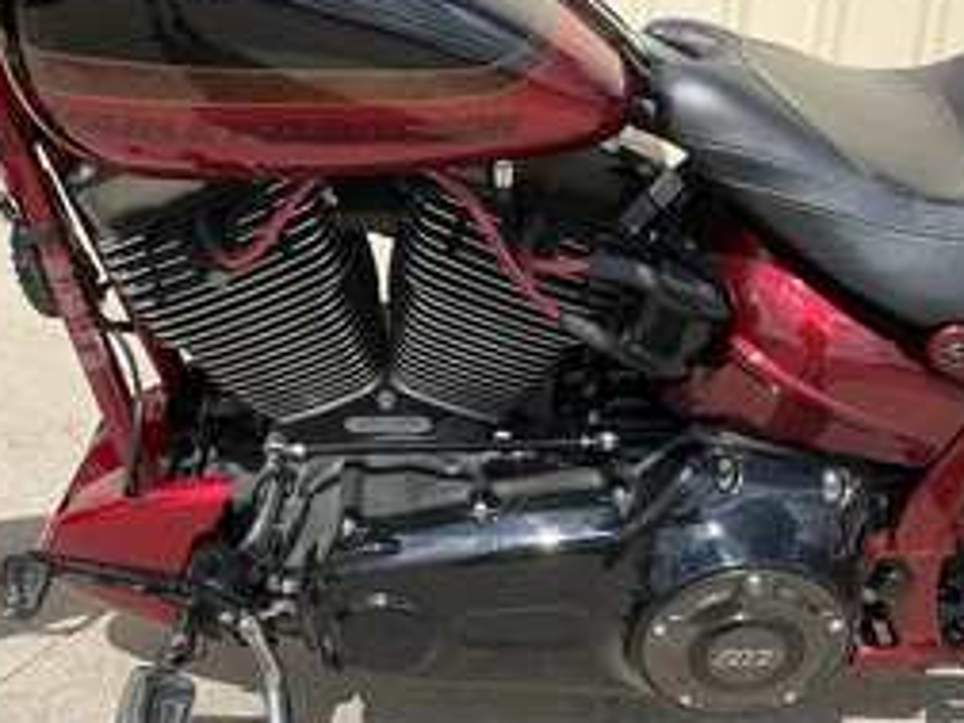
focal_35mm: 46
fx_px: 1281
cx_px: 528
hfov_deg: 41.2
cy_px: 547
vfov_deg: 30.9
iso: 25
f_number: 1.8
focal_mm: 3
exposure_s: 1/1912
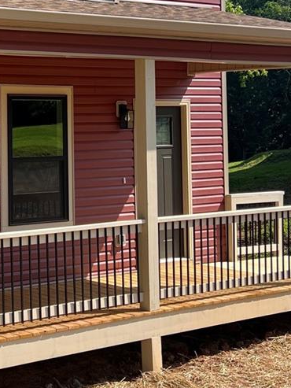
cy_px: 99
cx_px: -59
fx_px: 908
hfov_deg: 17.4
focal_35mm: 81
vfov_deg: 23.9
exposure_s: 1/1972
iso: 50
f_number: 1.5
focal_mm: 5.7
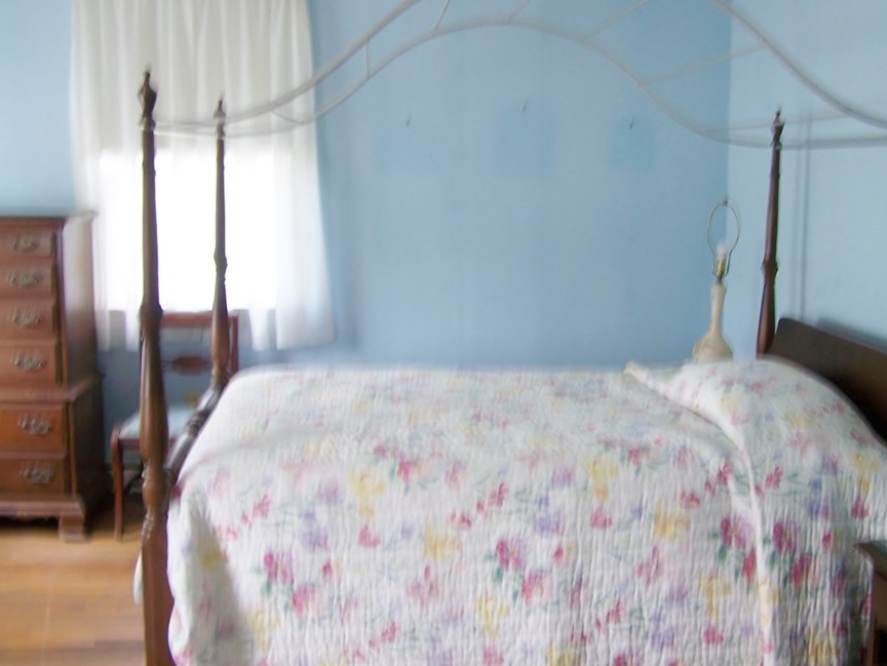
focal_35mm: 45
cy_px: 317
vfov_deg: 32.2
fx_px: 1154
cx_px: 470
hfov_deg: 42.0
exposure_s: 1/10
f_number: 2.8
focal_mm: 6.3
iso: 80
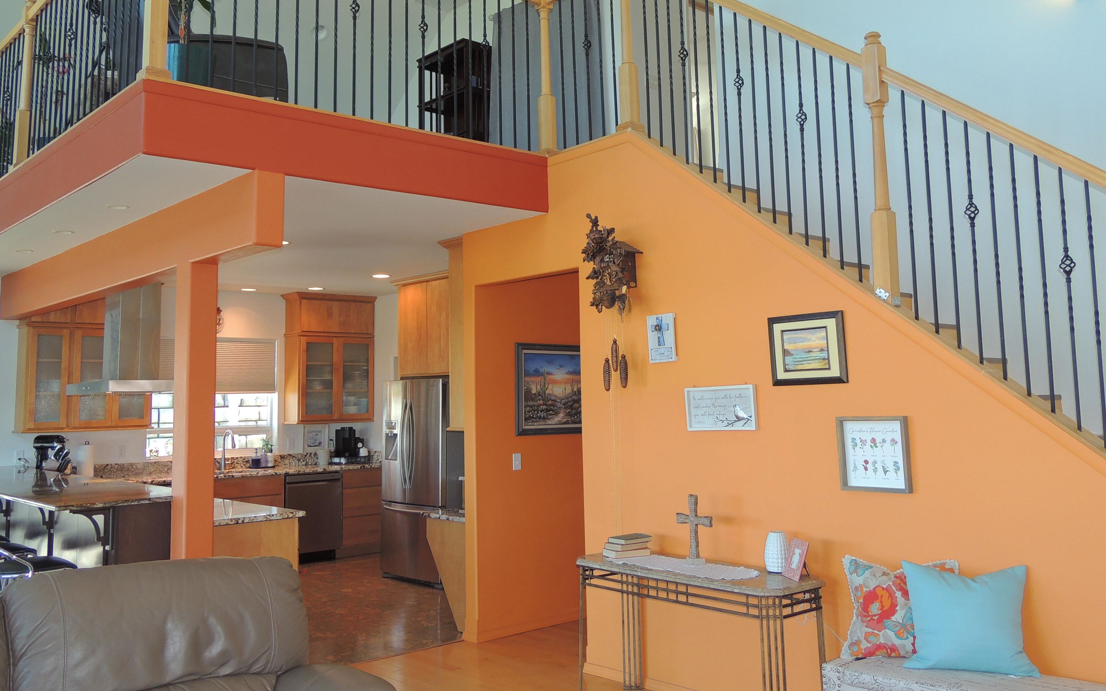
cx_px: 550
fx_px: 965
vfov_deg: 39.3
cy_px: 277
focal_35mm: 32
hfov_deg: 59.7
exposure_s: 1/40
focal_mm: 5.3
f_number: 3.1
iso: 125
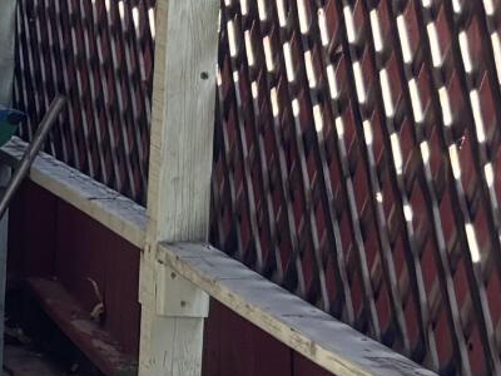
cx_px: -1137
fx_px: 2822
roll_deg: -0.4
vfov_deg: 7.6
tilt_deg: -5.1
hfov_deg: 8.2
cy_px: 56
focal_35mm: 195
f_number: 1.6
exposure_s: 1/279
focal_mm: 5.96
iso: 50
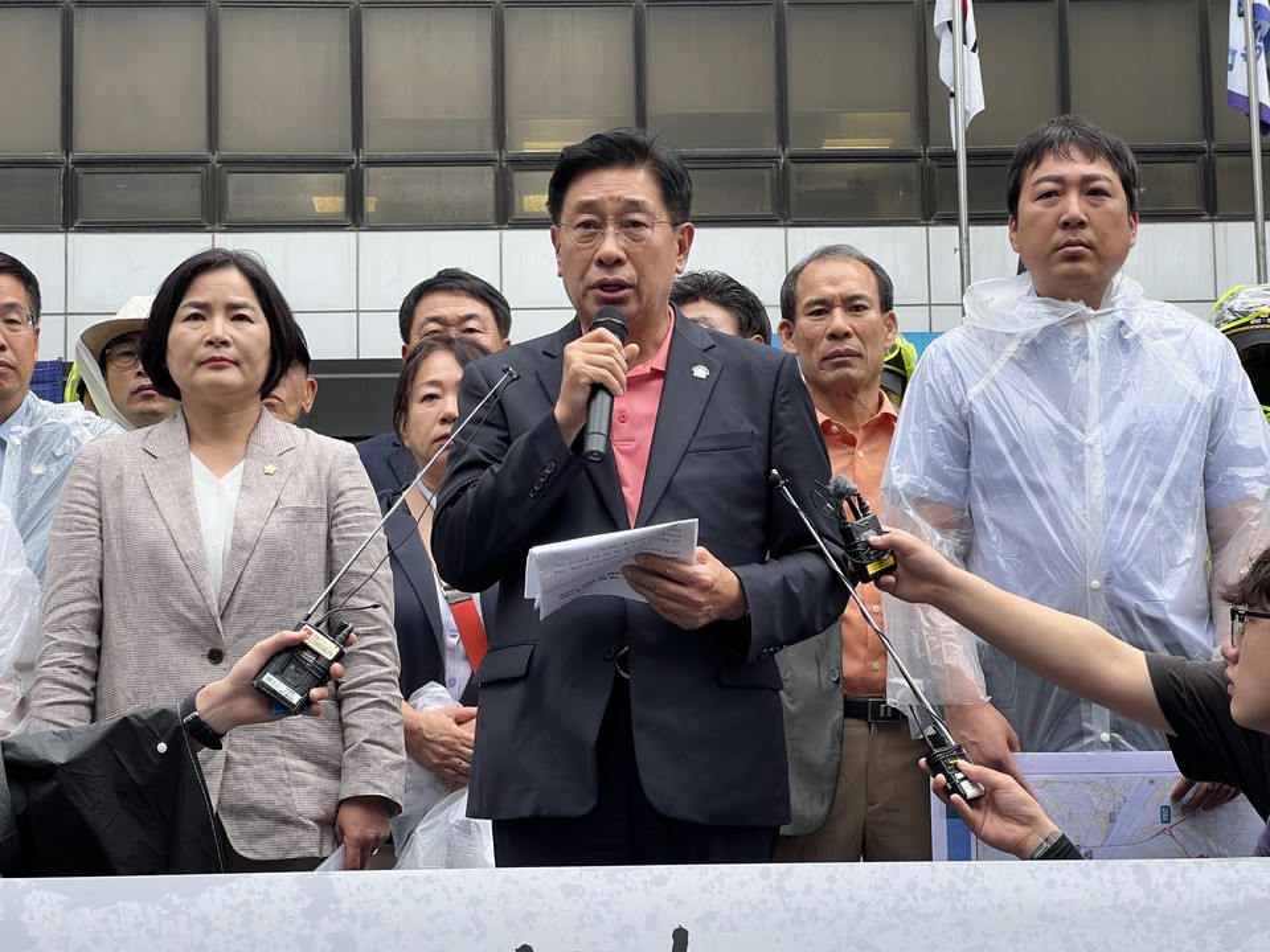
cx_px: 635
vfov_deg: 19.1
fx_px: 2825
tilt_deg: +7.2
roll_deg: +1.2
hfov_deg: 25.3
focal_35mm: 77
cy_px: 476
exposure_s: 1/100
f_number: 2.8
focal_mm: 9
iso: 32
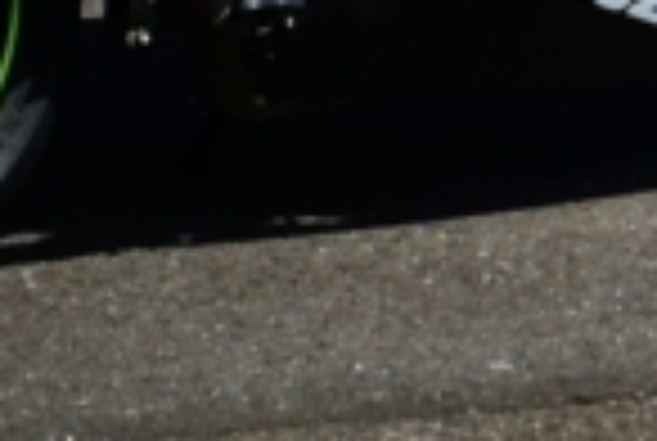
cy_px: -454
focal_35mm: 733
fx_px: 13404
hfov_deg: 2.8
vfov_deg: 1.9
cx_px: 783
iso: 800
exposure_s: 1/160
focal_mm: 134
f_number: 16
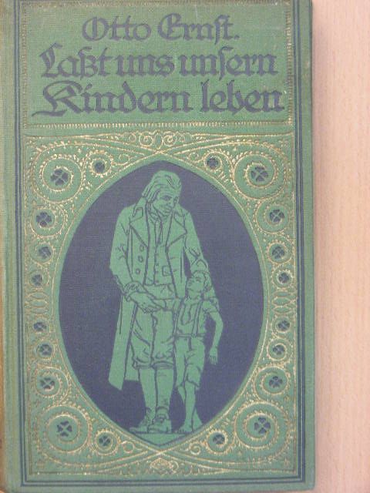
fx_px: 1126
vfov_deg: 24.7
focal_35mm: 79
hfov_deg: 18.7
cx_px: 185
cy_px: 246
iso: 200
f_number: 3.5
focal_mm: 13.2
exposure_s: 1/9.9
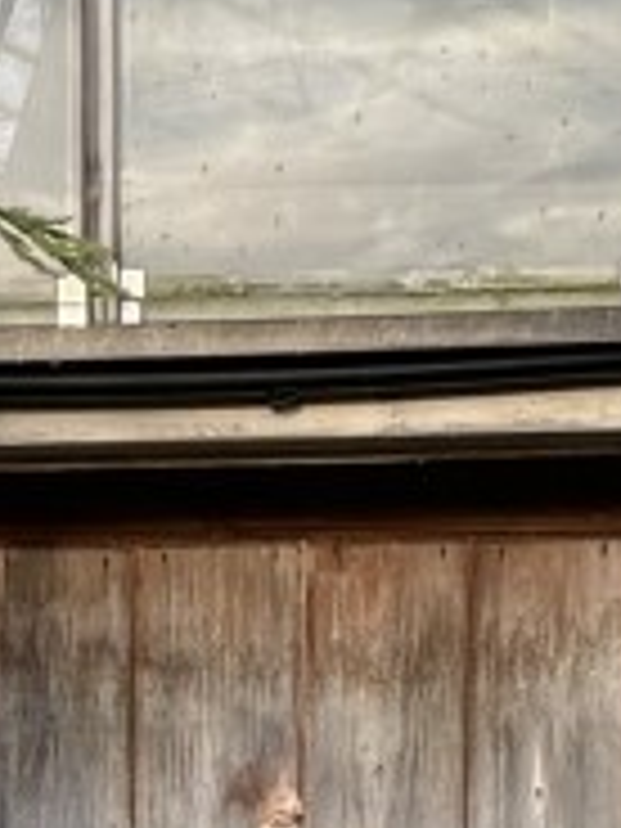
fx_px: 3660
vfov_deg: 12.0
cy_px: 1449
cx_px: -292
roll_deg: +0.9
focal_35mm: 153
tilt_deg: -4.6
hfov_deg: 9.4
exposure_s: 1/319
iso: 32
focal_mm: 4.2
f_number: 1.6
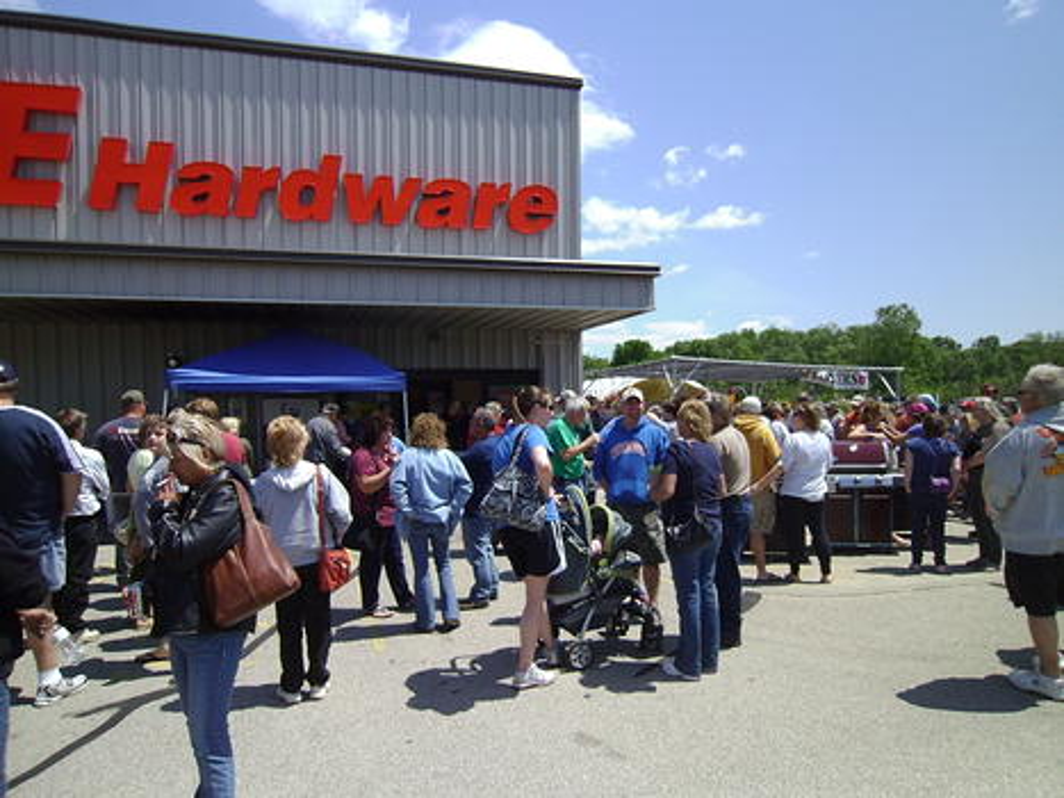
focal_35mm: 26
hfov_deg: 67.3
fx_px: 799
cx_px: 532
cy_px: 399
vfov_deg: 53.0
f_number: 9.3
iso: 100
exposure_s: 1/228
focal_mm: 4.5
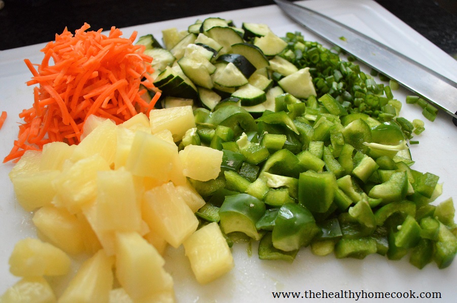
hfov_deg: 57.3
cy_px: 152
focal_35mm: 33
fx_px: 418
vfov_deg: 39.9
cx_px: 228
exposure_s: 1/500
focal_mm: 22
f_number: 3.8
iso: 2800
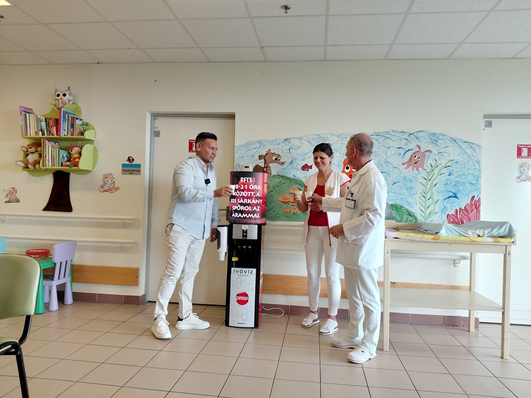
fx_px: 383
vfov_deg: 54.9
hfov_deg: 69.4
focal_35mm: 25
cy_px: 199
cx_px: 266
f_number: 1.8
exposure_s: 1/120
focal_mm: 4.69
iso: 125
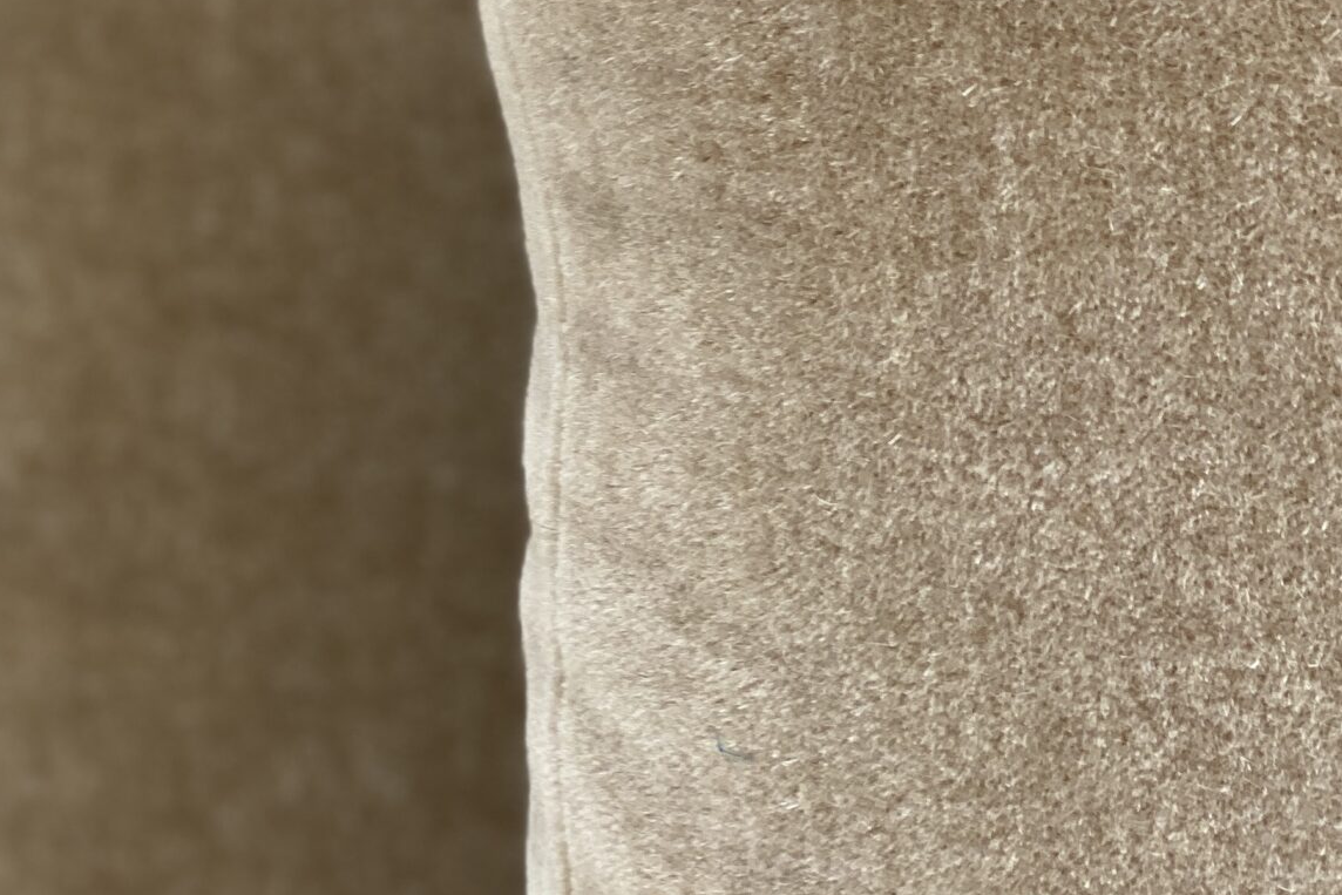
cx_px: 274
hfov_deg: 16.8
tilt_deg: -22.4
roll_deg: -2.8
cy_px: -521
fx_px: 4511
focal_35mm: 121
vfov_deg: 10.8
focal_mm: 6
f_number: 2
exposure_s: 1/122
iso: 25
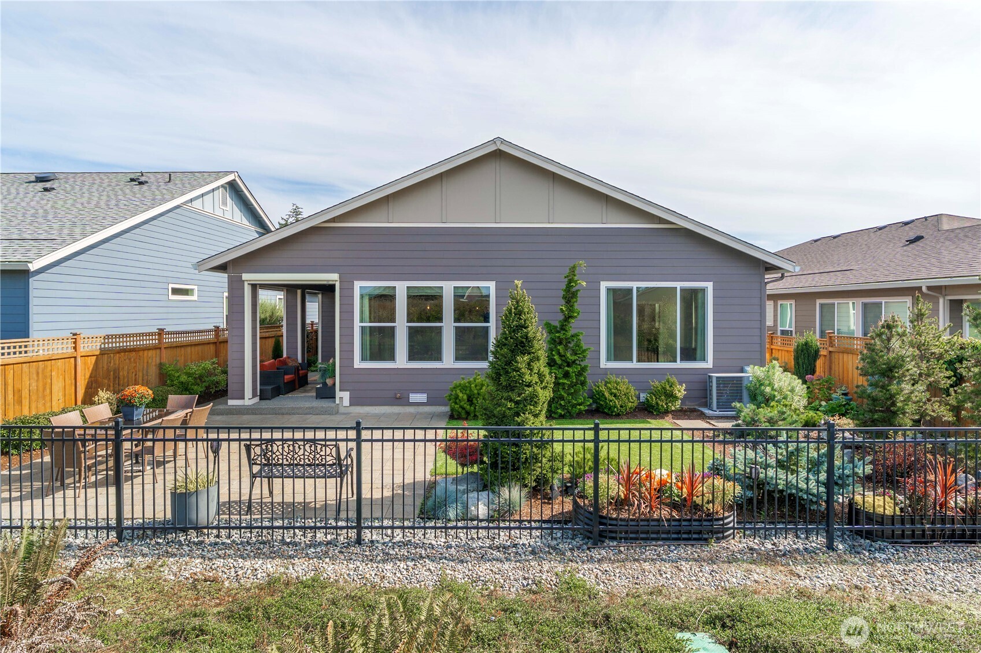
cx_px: 490
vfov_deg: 85.4
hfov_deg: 108.3
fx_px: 354
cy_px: 326
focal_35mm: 13
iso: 100
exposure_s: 1/250
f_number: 6.3
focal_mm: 13
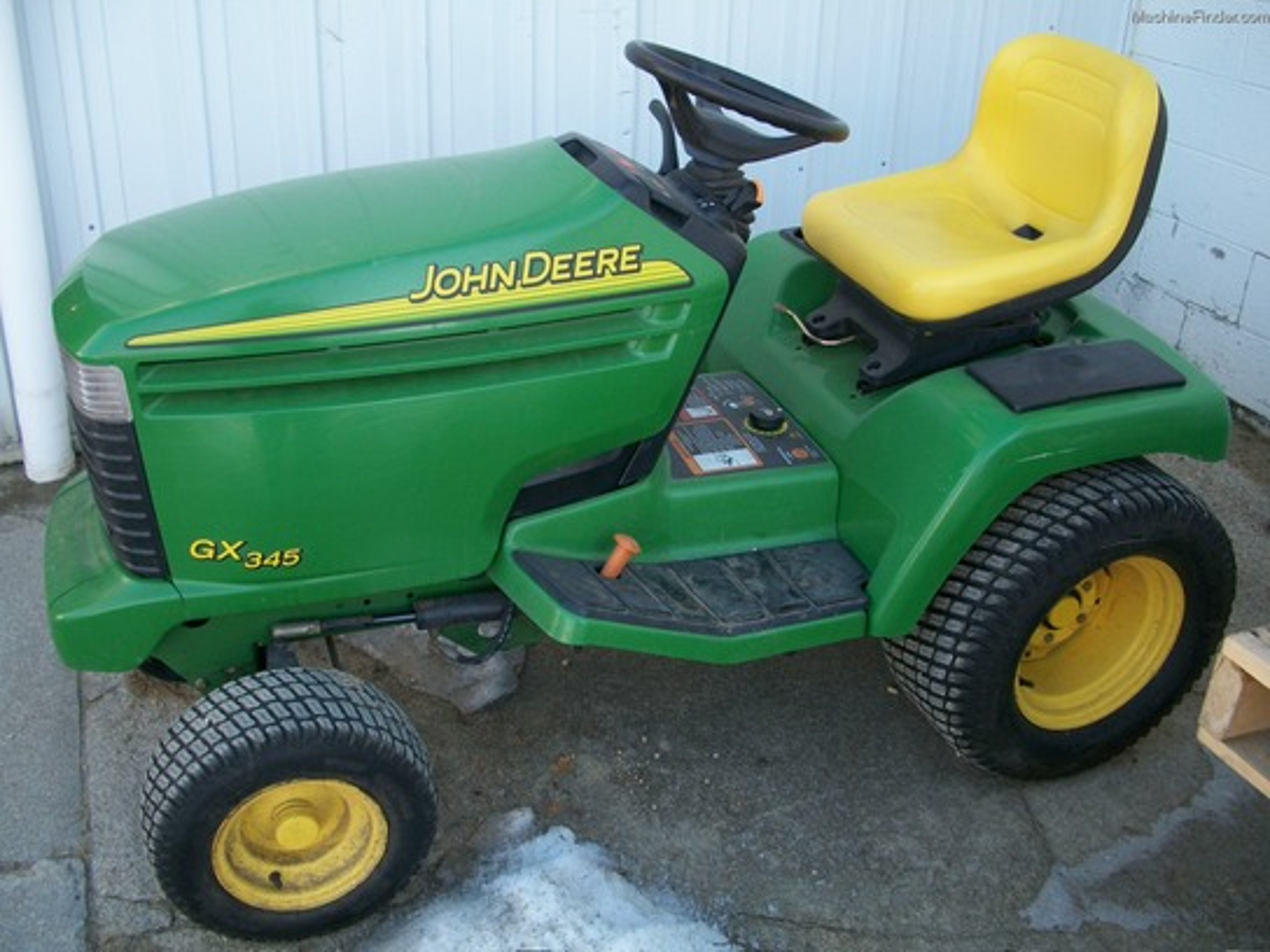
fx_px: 1284
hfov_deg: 52.6
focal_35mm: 35
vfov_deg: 40.7
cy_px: 476
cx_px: 635
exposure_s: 1/100
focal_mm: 6.3
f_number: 3.1
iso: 80
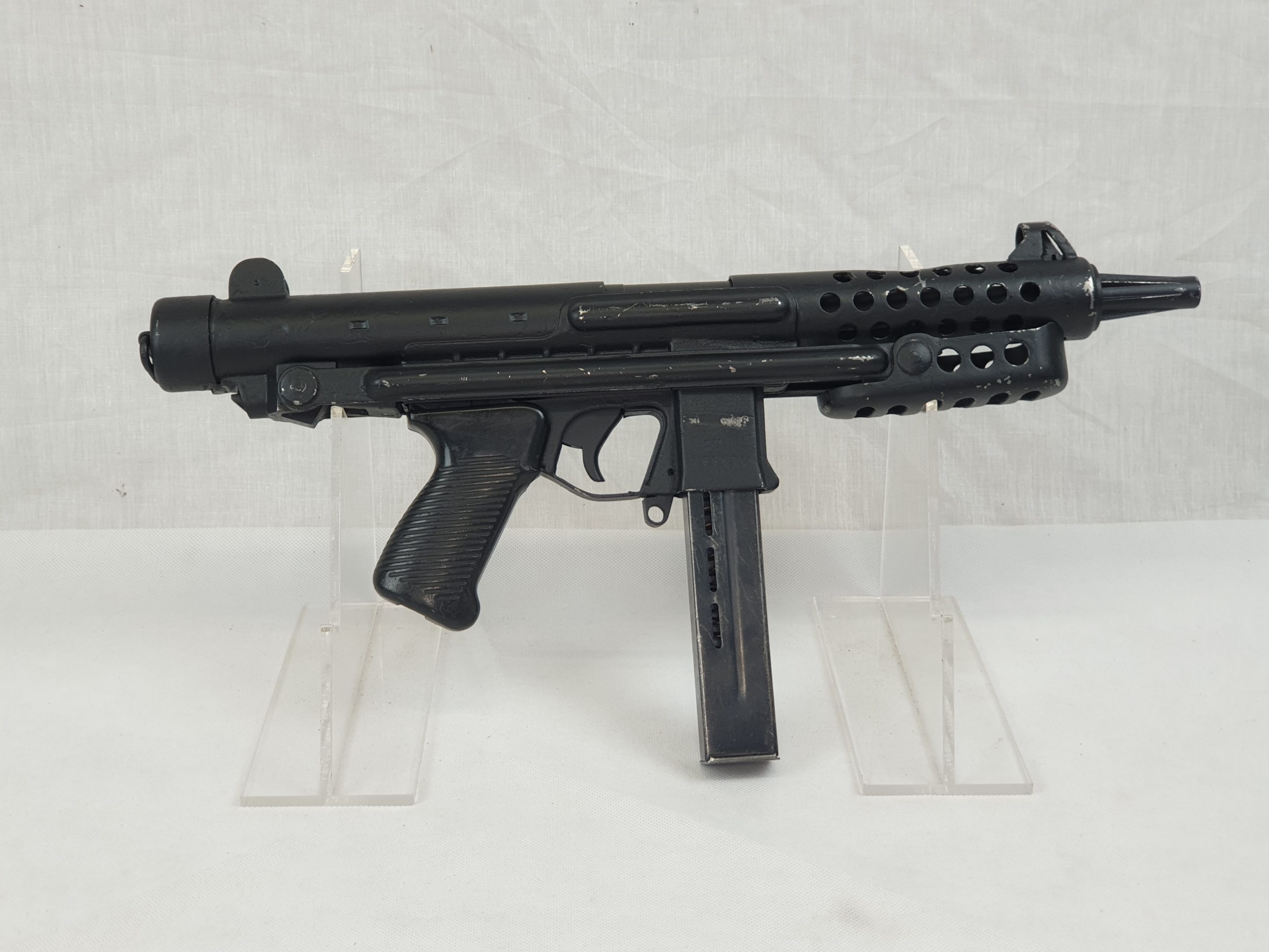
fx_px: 1906
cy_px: 476
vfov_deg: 28.0
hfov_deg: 36.8
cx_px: 634
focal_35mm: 52
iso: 100
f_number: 2.4
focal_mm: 6
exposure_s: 1/33
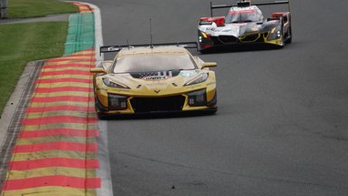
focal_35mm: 523
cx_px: 167
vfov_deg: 2.3
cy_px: 88
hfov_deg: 4.1
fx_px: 4827
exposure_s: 1/800
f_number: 4
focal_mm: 155.41
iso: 125
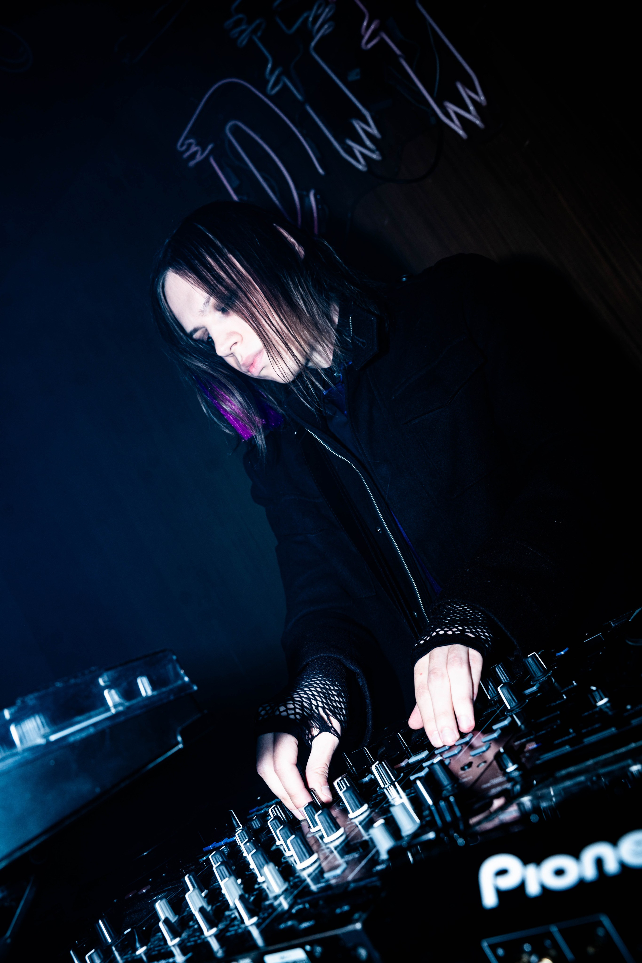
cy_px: 482
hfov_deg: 46.4
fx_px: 749
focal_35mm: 28
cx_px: 321
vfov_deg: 65.5
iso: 160
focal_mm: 28
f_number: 5.6
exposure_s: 1/200
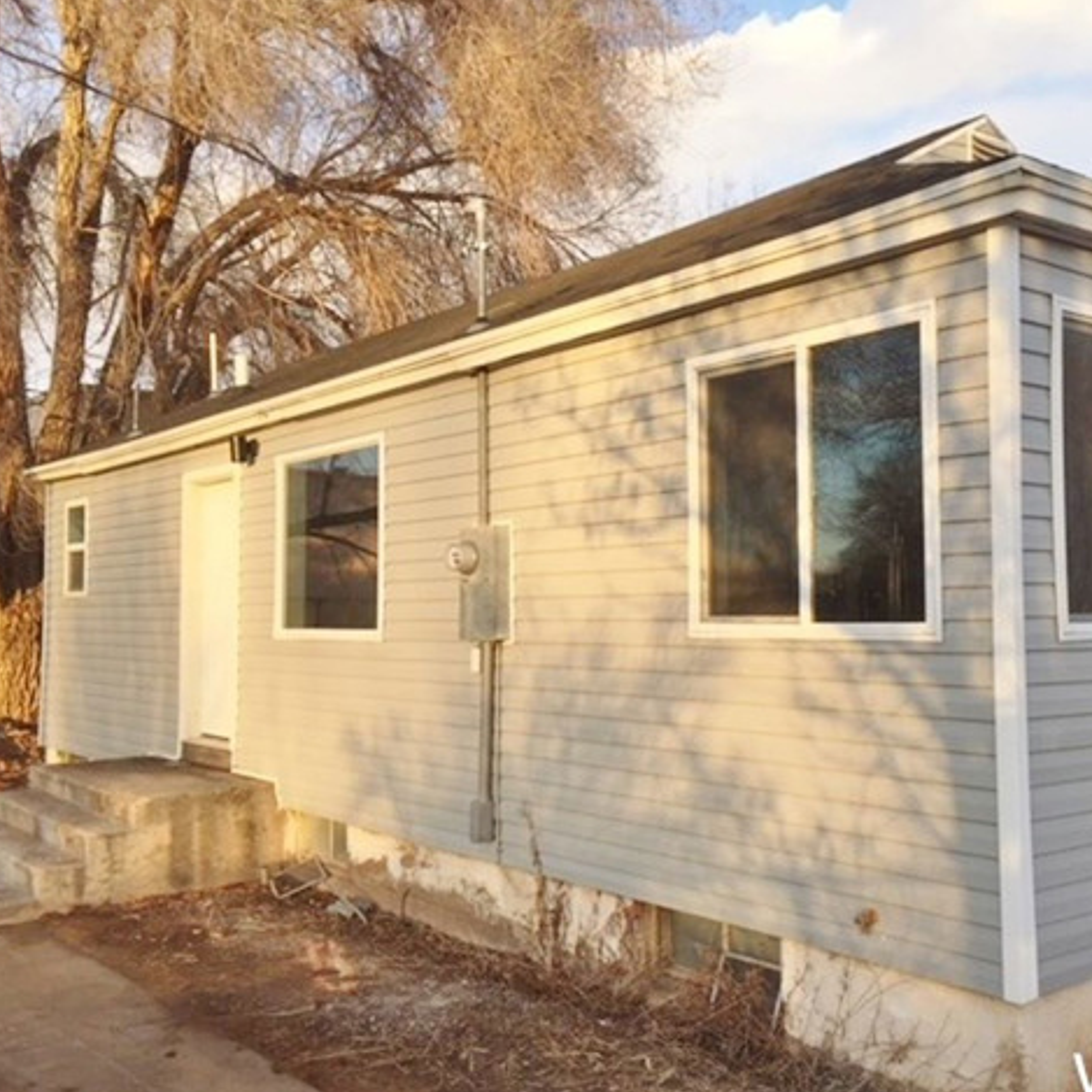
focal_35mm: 35
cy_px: 549
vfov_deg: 47.2
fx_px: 1249
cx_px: 601
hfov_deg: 47.2
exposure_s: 1/460
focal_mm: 4.15
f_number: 2.2
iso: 32
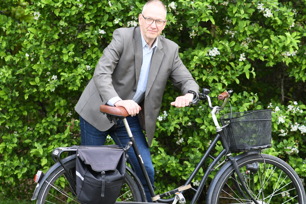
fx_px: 1785
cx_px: 153
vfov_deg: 6.5
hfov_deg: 9.8
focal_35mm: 210
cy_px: 102
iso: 500
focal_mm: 105
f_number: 4
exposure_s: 1/250
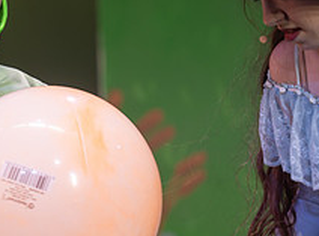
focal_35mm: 562
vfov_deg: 2.6
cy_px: 119
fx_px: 5156
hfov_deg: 3.5
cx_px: -6
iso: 125
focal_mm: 170
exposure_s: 1/250
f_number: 2.8
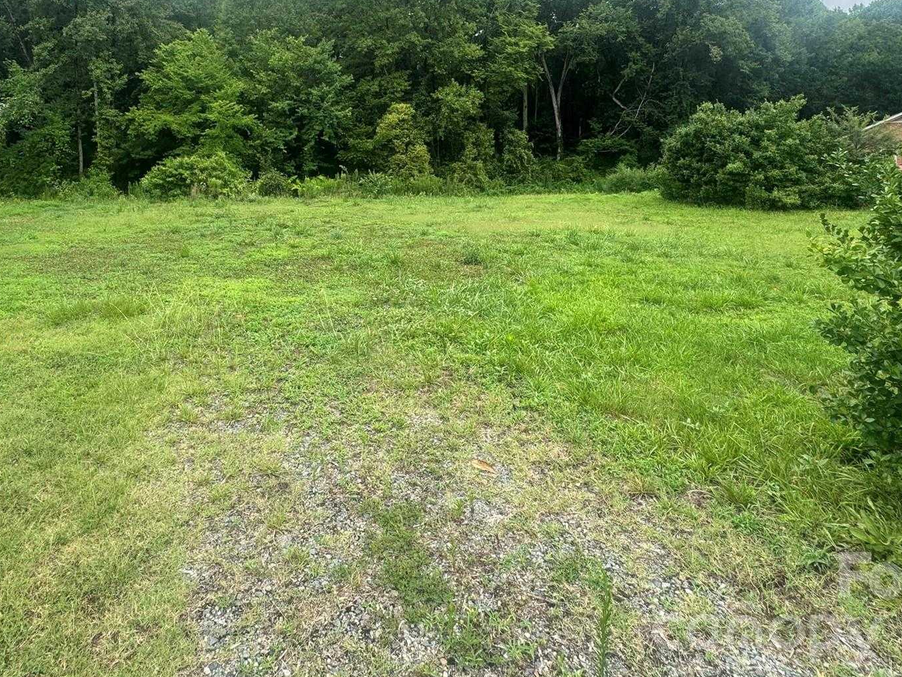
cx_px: 373
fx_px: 547
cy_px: 174
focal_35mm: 21
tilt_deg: -2.2
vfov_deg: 60.2
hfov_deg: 78.3
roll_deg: -0.1
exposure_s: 1/451
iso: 40
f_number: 2.2
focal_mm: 2.22
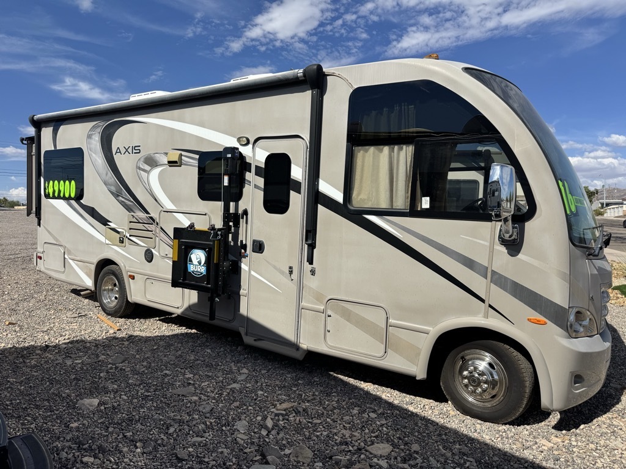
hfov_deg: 71.6
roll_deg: +0.0
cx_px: 313
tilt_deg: +0.2
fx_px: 434
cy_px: 234
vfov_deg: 56.8
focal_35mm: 24
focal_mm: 6.76
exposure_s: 1/7092
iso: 80
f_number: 1.78
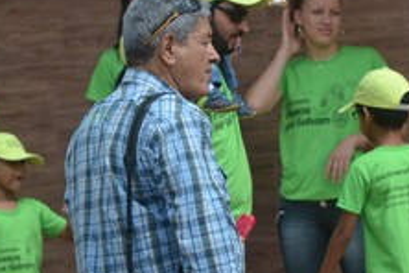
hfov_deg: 5.0
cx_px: 273
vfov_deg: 3.4
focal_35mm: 410
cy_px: 146
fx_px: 4658
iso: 125
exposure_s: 1/500
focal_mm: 135
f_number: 5.6
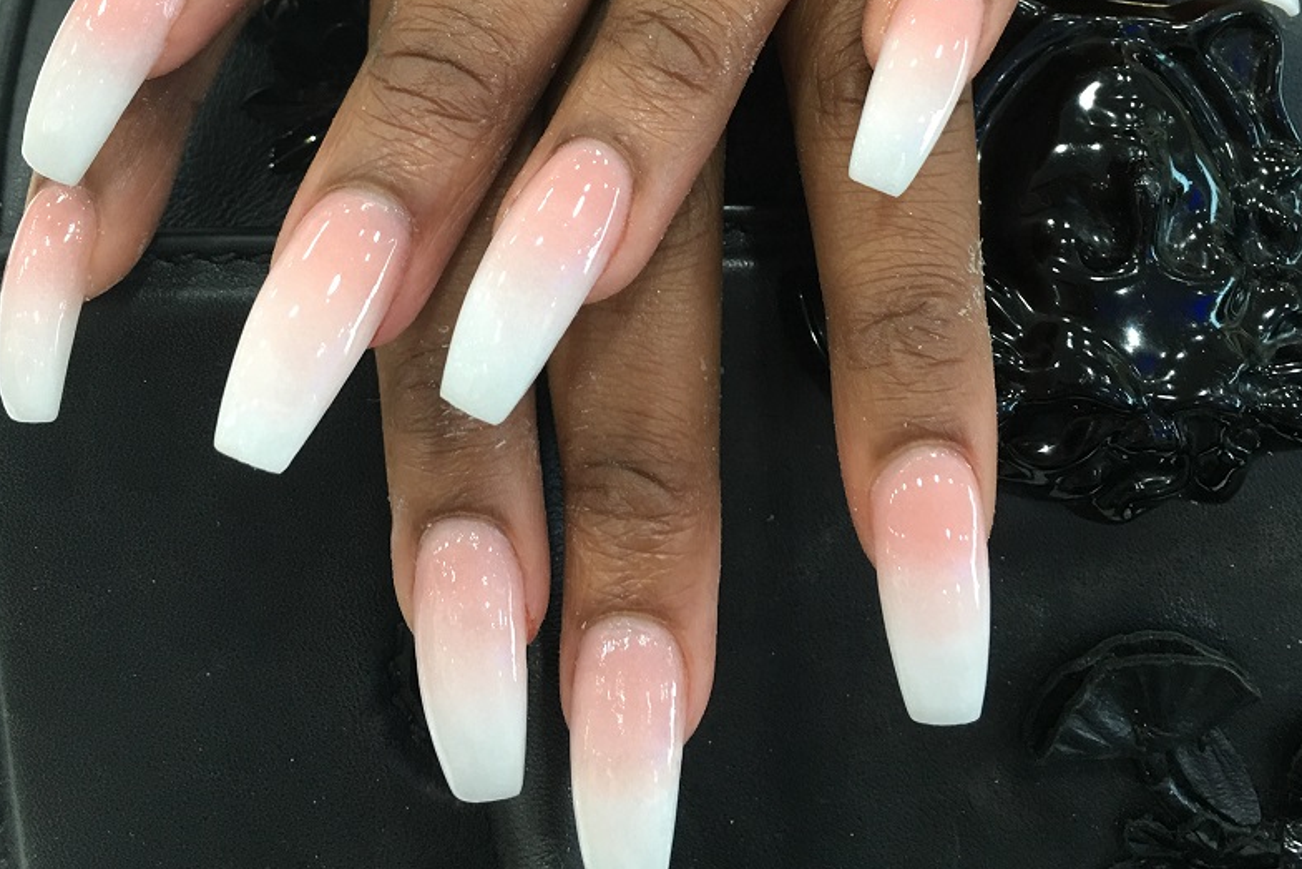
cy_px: 80
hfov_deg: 47.4
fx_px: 1483
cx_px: 649
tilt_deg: -54.9
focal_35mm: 41
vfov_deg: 31.1
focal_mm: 4.15
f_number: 2.2
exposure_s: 1/15
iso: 40
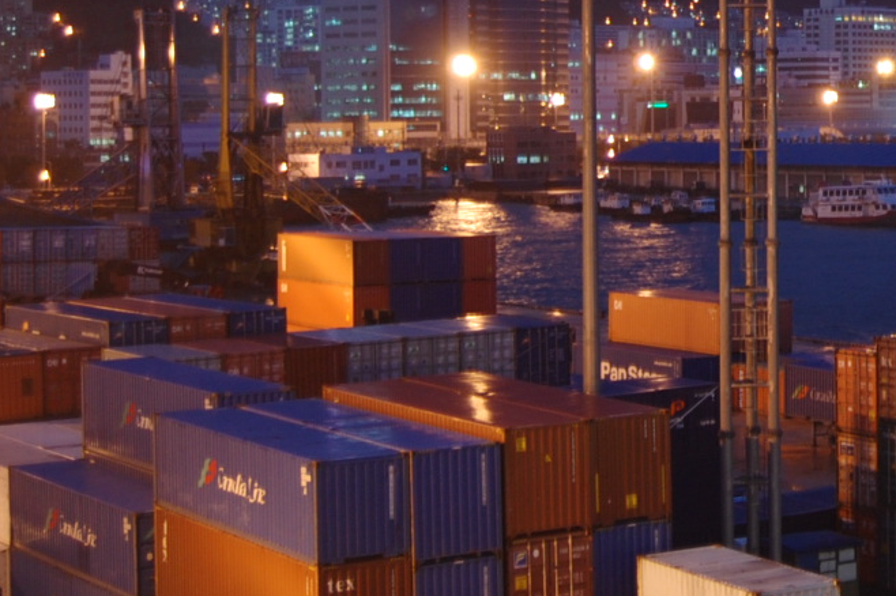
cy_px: 64
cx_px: 993
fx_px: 2388
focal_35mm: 96
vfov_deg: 14.1
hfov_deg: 20.3
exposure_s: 1/2.5
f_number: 4.2
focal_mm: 28
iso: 400
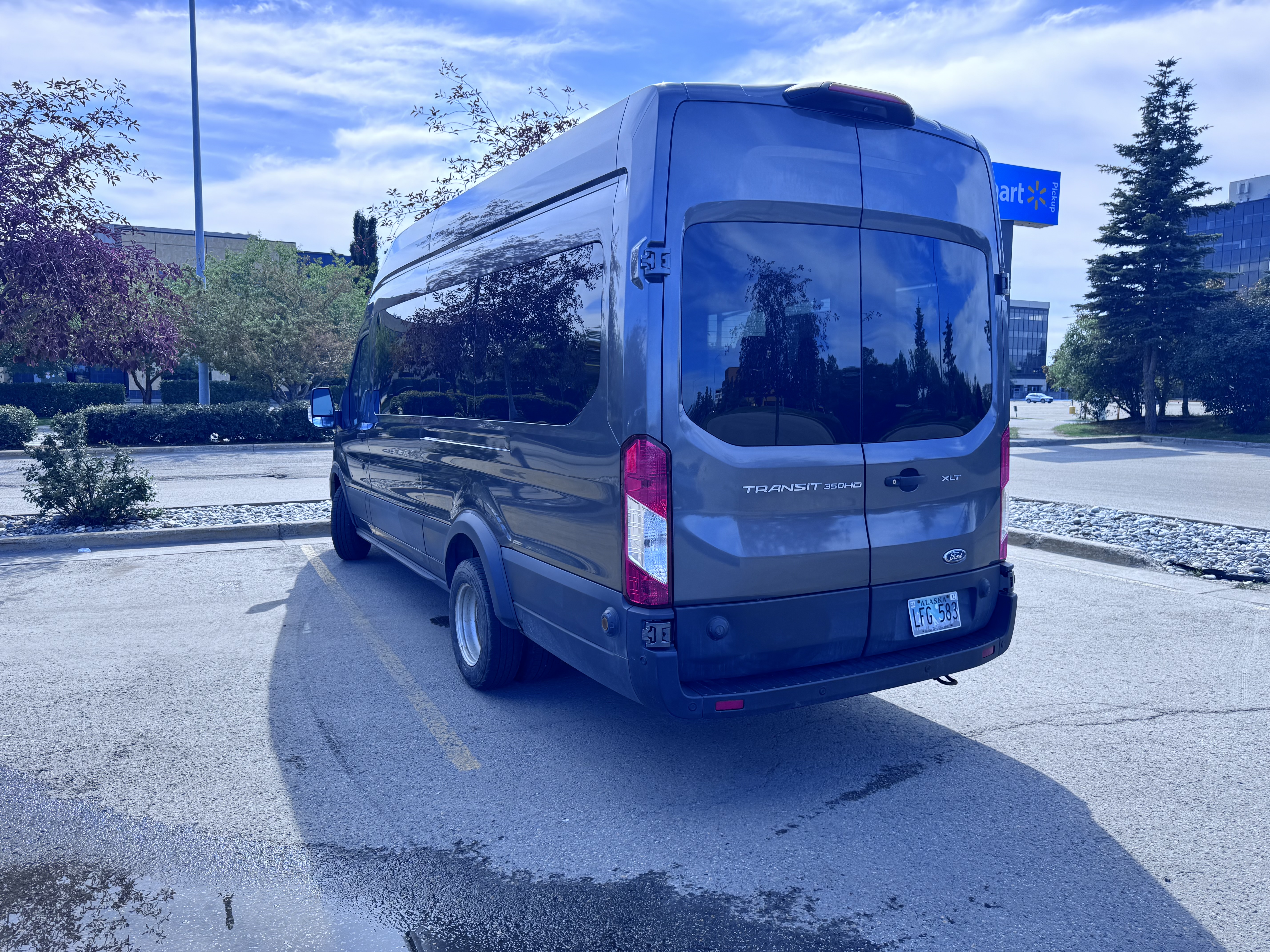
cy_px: 476
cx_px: 635
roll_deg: +0.1
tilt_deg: -8.0
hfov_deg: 71.6
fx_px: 881
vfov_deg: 56.8
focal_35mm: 24
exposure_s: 1/2331
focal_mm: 6.76
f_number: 1.78
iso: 80
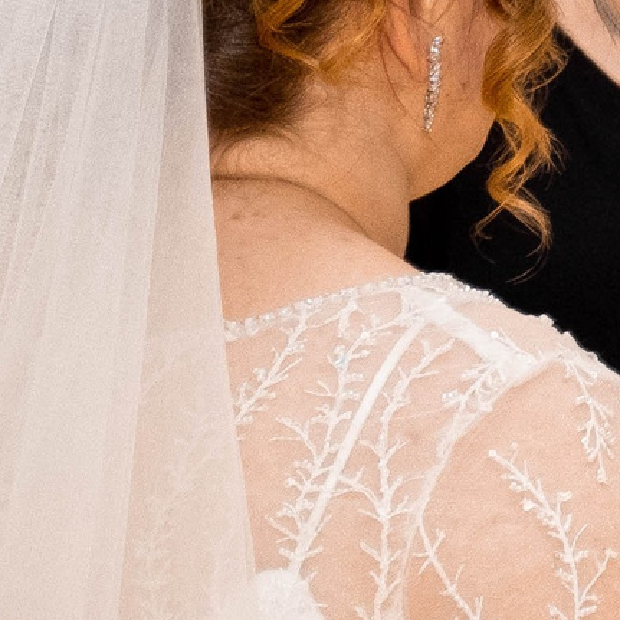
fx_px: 6180
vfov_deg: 5.7
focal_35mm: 305
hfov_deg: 5.6
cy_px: 184
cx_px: 1280
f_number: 4.5
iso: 1600
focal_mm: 35.8
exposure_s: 1/160
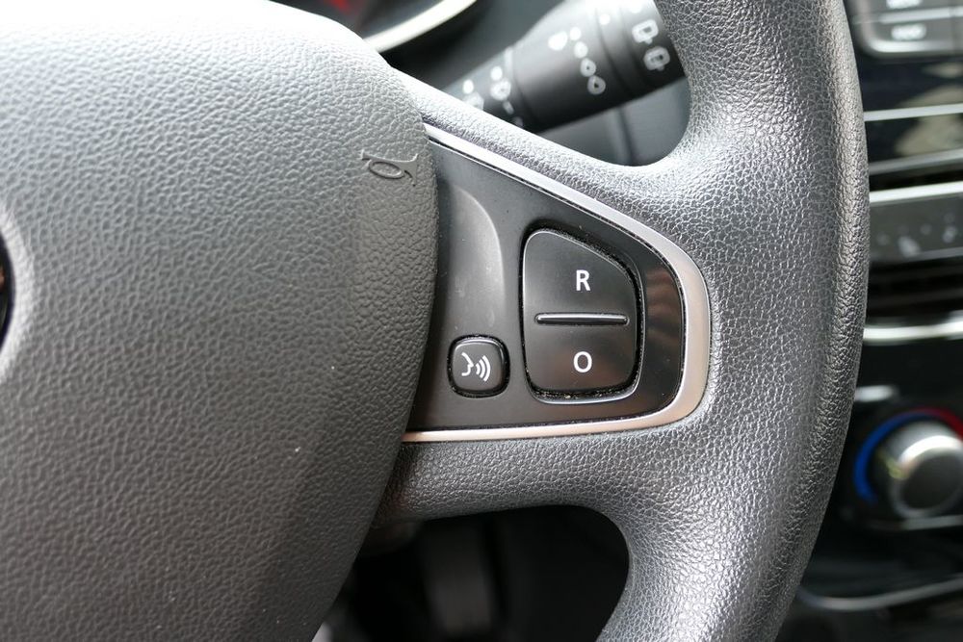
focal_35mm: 43
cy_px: 321
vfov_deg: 31.2
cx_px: 482
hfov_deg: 45.4
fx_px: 1150
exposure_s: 1/80
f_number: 3.2
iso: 320
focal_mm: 15.76
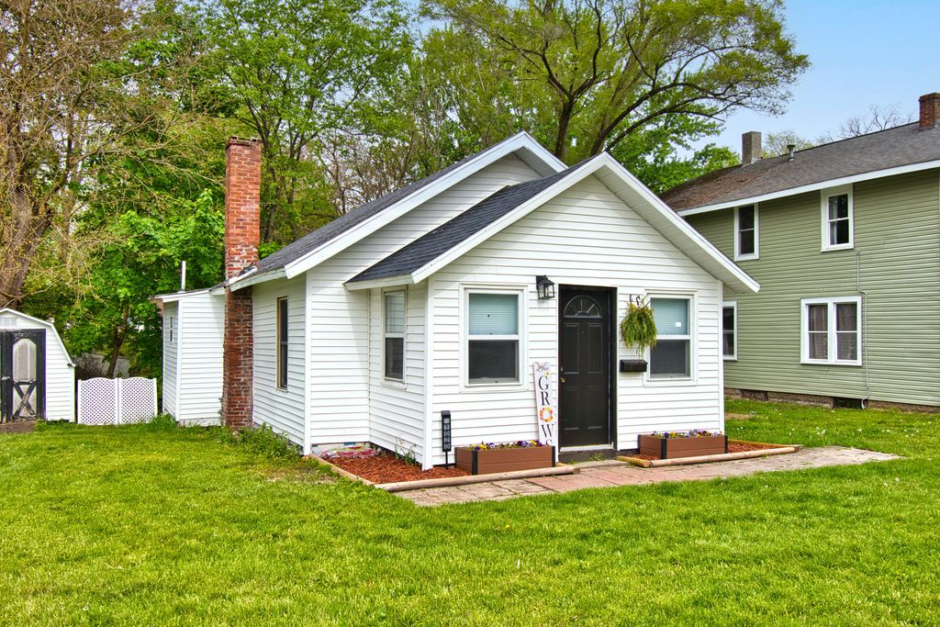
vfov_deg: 43.6
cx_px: 470
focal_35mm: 30
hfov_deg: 61.9
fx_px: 783
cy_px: 314
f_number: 9
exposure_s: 1/320
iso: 200
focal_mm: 20
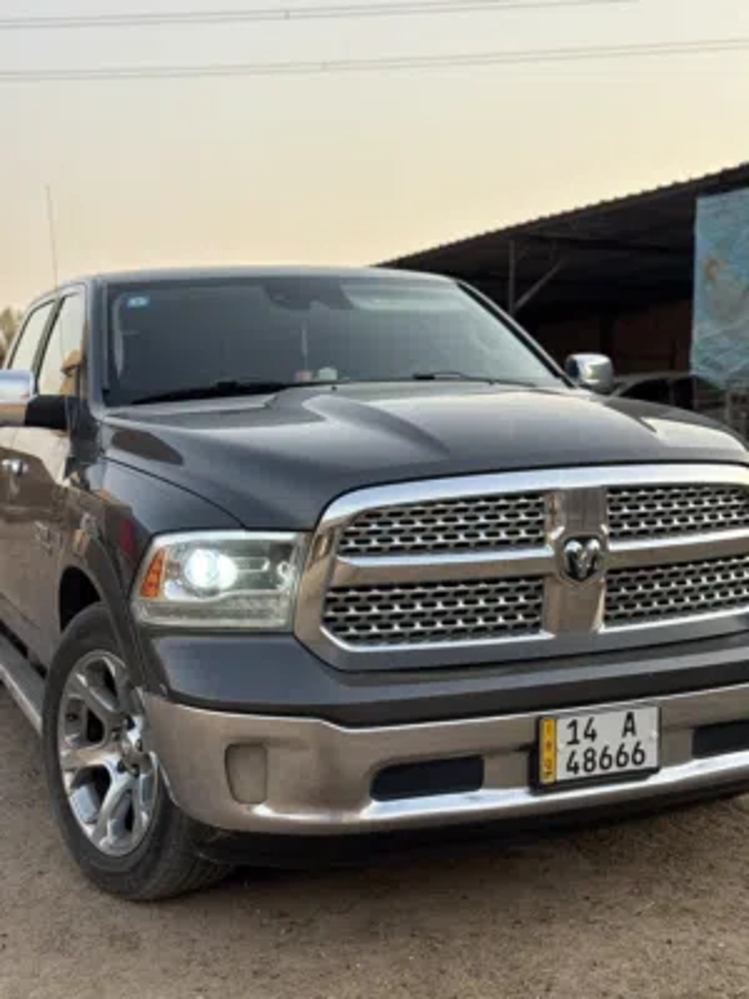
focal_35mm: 48
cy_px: 500
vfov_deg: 39.7
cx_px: 374
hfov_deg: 30.3
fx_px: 1385
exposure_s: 1/802
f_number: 1.78
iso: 64
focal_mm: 6.76
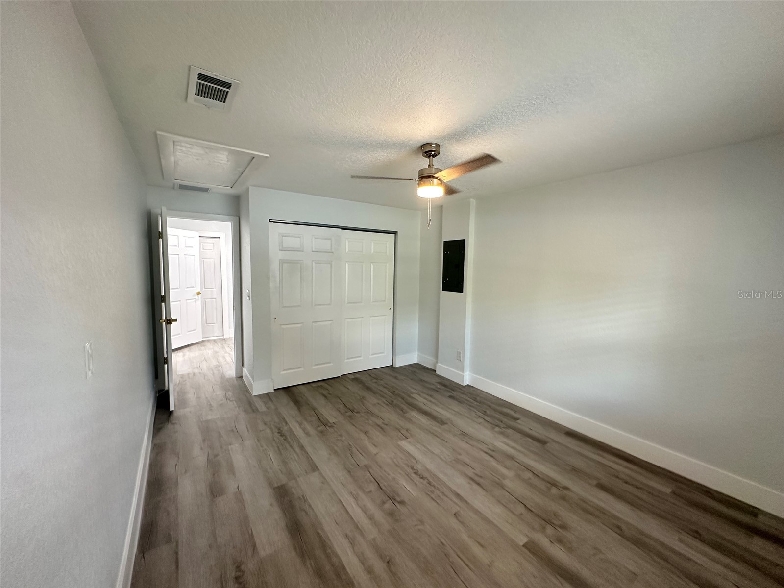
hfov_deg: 102.1
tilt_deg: -5.1
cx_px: 392
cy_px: 294
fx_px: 317
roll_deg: -1.1
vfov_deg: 85.7
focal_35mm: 14
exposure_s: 1/60
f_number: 2.2
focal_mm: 2.22
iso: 250
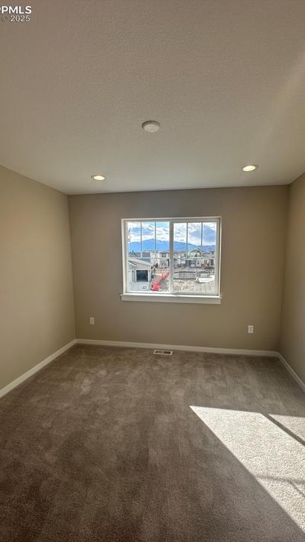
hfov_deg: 67.1
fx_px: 230
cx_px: 161
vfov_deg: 99.3
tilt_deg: -6.4
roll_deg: -1.0
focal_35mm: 16
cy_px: 283
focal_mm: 2.22
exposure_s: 1/392
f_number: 2.2
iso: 40
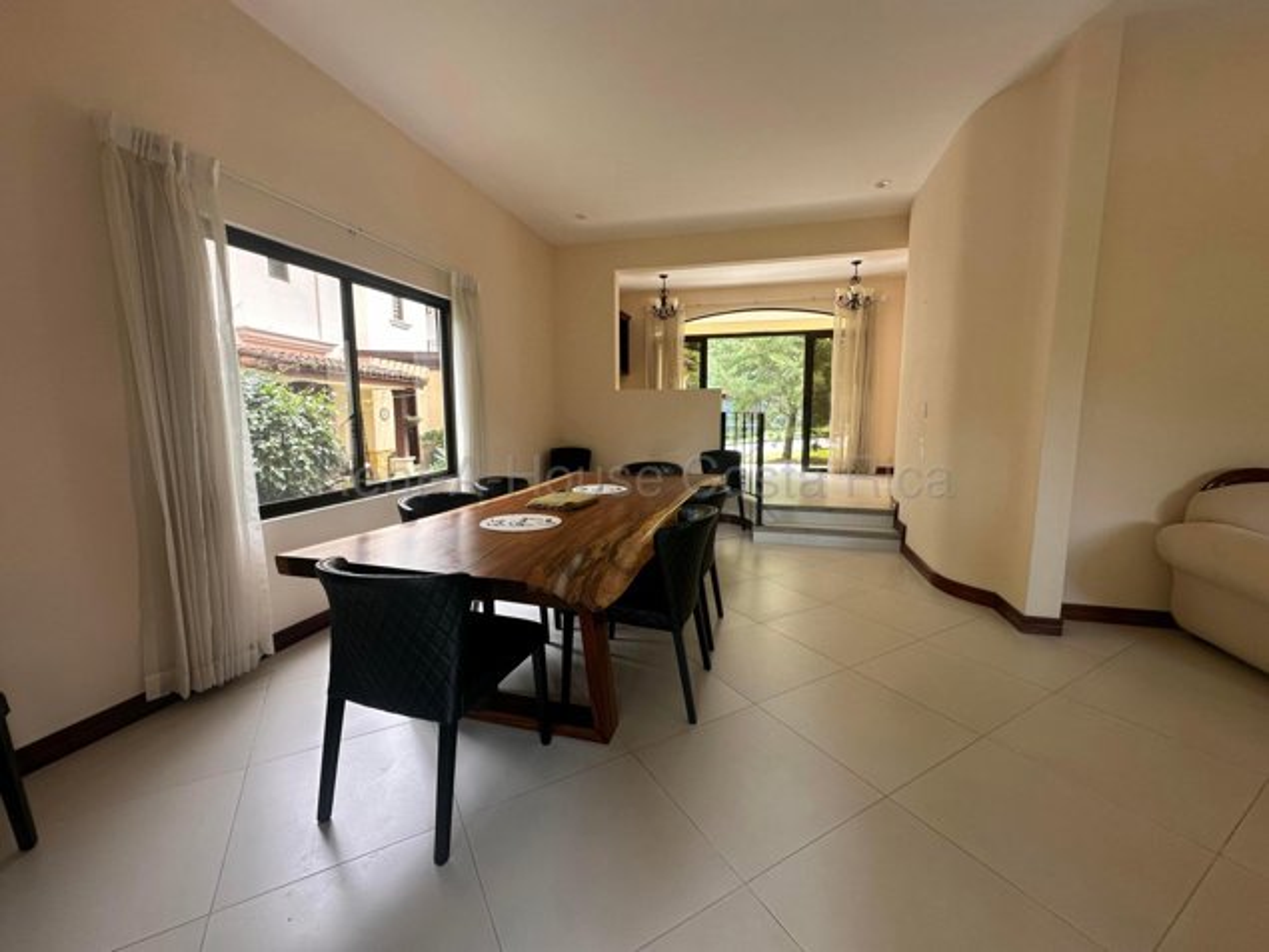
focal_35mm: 14
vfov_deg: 85.7
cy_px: 476
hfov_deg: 102.1
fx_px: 513
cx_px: 634
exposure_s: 1/99
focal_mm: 2.22
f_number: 2.2
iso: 100
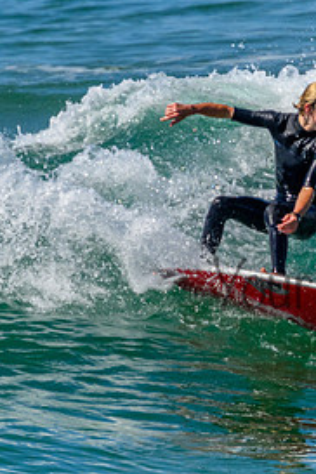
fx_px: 30821
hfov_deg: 0.6
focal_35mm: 2341
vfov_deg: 0.9
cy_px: 203
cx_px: 395
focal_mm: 800
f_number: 11
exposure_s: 1/2000
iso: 900
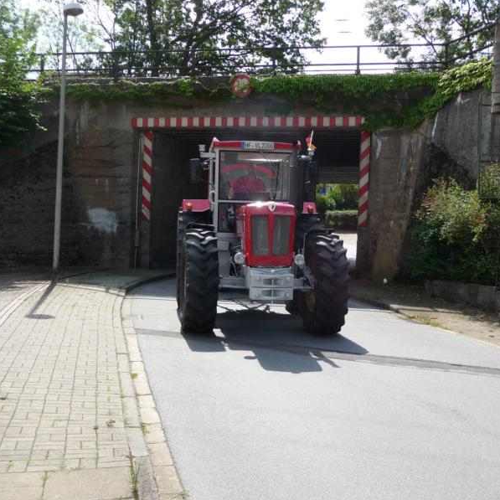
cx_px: 303
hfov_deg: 37.4
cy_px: 250
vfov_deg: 37.6
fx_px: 735
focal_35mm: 45
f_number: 3.8
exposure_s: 1/400
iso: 100
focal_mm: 6.3
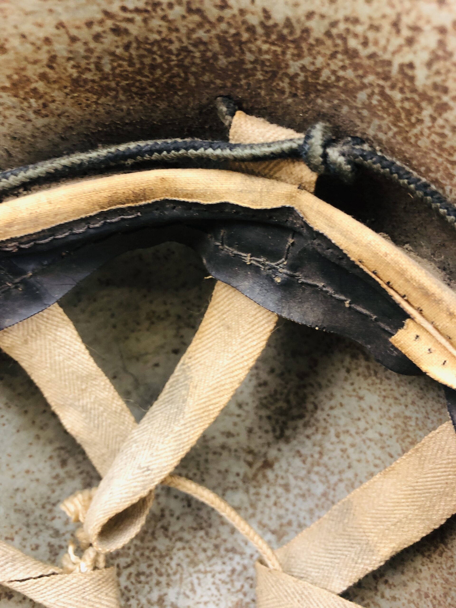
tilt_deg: -51.4
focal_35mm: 28
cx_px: 228
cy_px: 304
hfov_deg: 49.7
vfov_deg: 63.4
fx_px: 492
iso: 64
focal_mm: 3.99
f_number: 1.8
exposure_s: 1/17
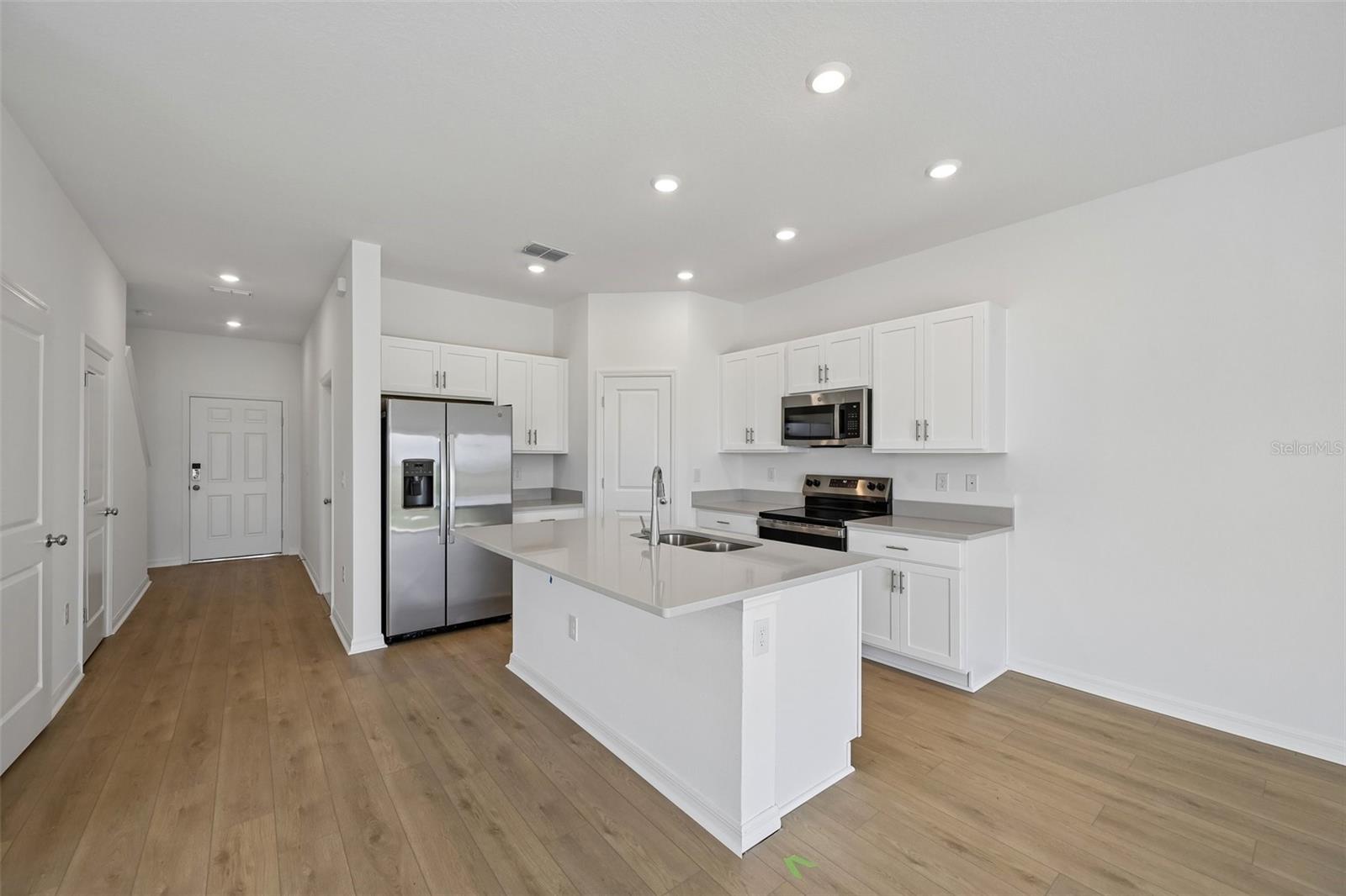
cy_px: 448
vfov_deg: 81.2
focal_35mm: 14
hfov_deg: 104.3
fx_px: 523
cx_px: 673
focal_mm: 14
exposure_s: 1/80
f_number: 8
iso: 400
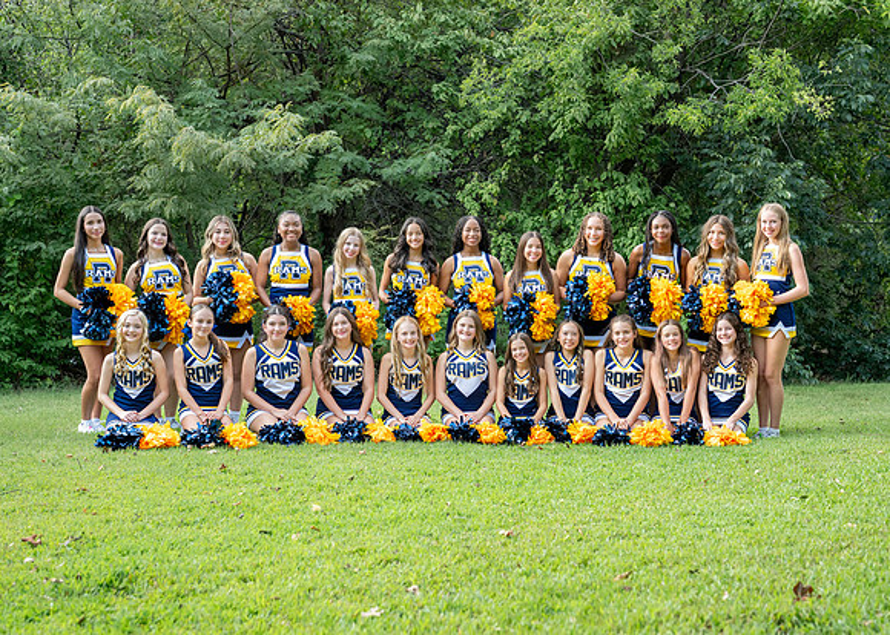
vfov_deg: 26.0
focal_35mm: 54
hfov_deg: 35.9
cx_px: 446
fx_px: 1374
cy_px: 323
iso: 1250
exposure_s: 1/500
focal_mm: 50
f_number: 3.2
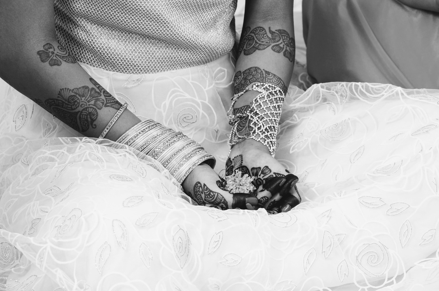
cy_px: 146
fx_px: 1917
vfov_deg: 8.7
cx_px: 220
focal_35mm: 158
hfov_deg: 13.1
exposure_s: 1/125
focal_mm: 105
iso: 400
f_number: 11
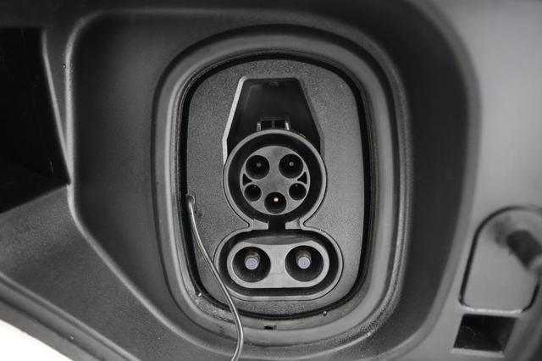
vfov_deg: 51.2
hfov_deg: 71.5
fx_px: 376
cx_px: 271
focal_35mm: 25
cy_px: 180
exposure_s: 1/50
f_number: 2.8
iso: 12800
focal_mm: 25
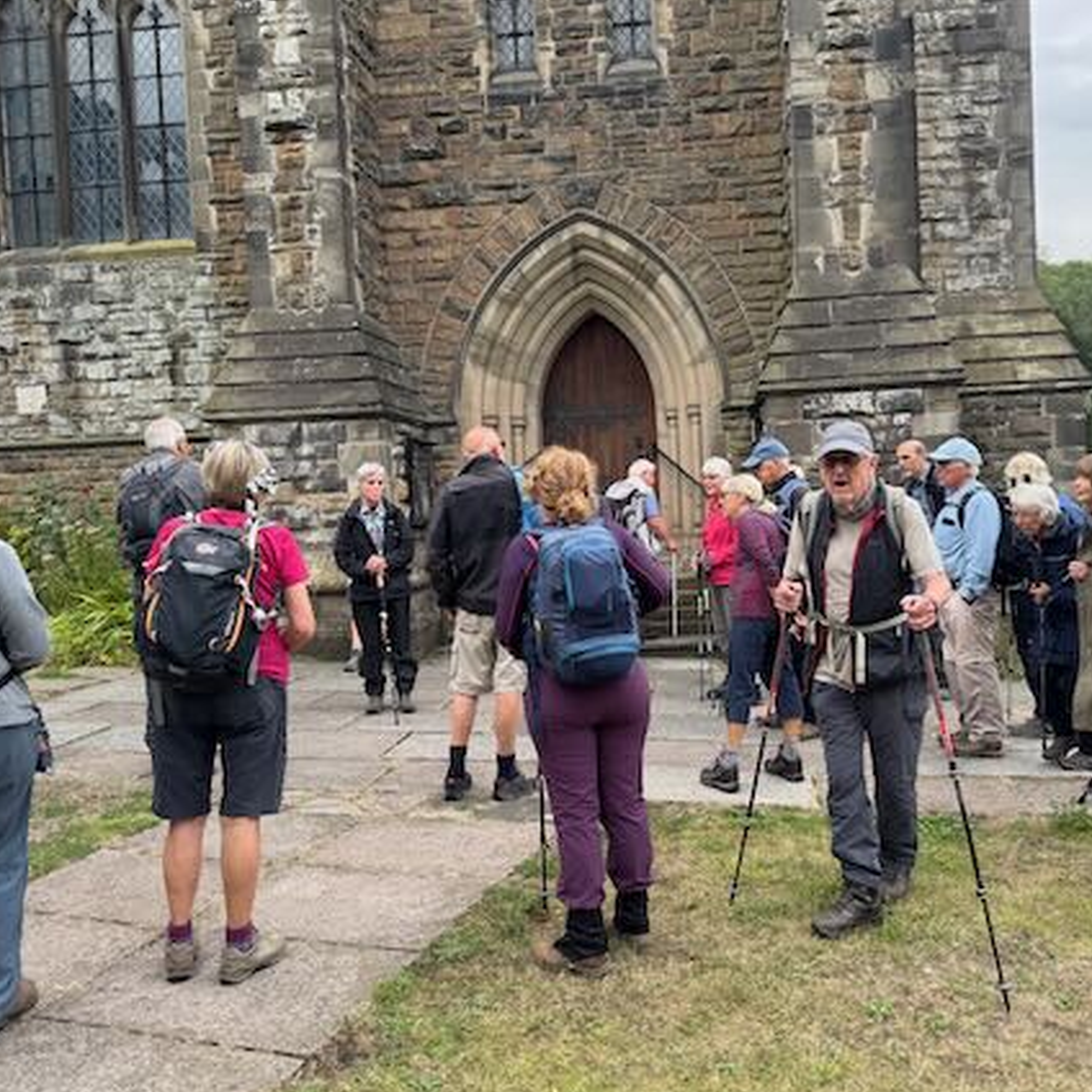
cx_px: 595
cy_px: 531
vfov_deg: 54.0
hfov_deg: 54.0
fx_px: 1071
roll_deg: +3.3
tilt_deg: -1.3
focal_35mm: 30
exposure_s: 1/169
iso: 64
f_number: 1.78
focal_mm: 6.76
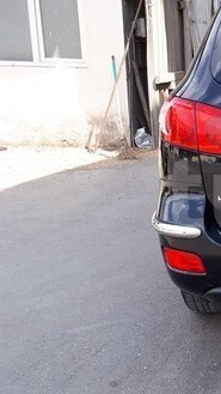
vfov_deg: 35.4
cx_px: 377
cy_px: 192
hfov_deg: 17.3
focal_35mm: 59
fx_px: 615
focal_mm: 3.6
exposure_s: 1/252
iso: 40
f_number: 1.9
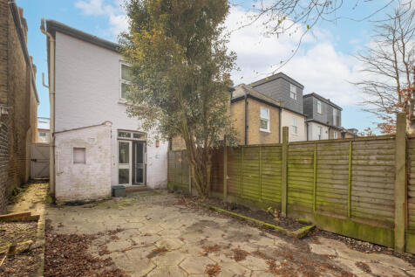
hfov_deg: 100.4
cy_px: 138
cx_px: 208
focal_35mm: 15
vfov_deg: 77.3
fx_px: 173
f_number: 6.4
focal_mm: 10
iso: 400
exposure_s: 1/200
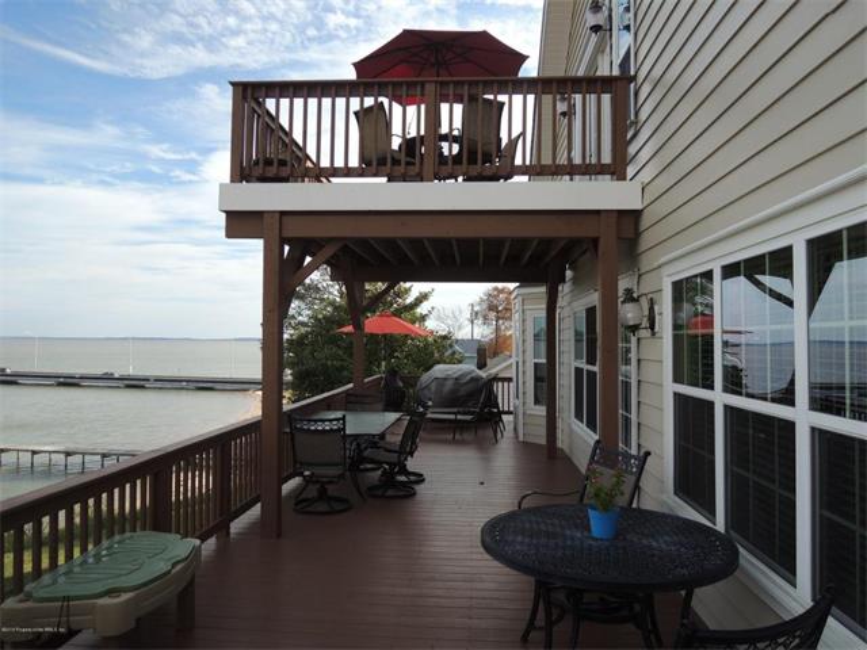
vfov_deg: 56.8
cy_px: 325
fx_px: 601
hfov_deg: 71.6
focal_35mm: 24
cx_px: 434
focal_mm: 4.3
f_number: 2.8
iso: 100
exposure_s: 1/1000
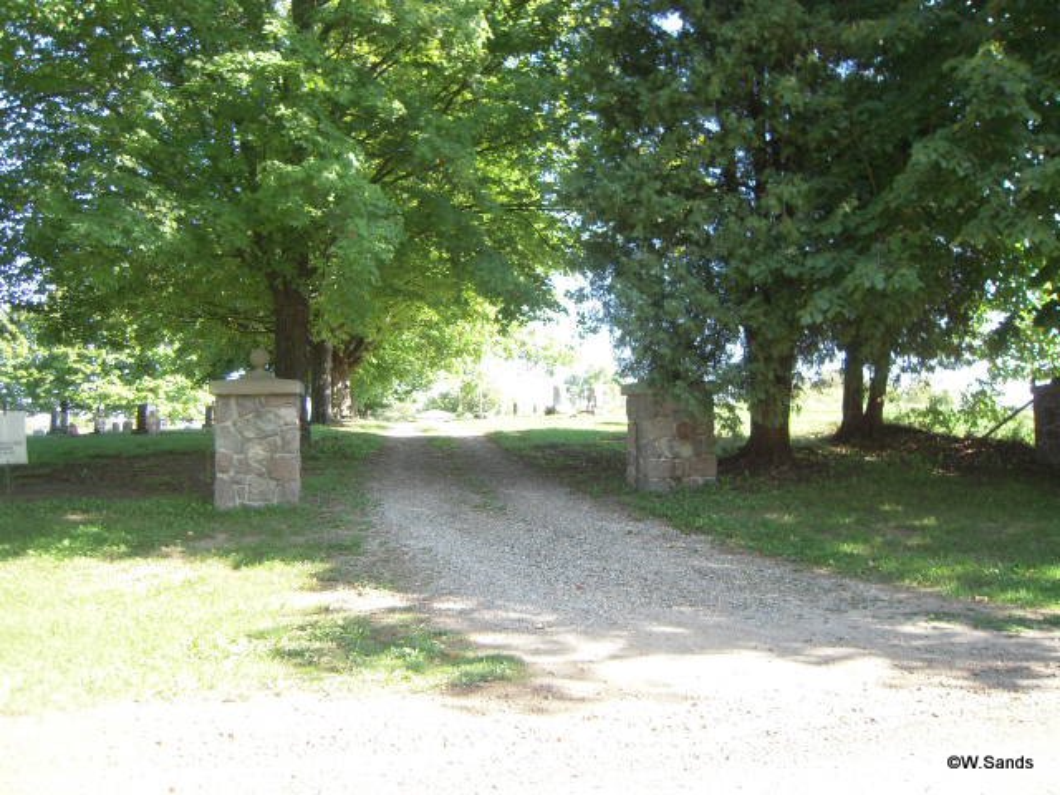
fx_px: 857
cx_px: 530
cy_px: 398
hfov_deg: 63.4
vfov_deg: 49.7
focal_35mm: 28
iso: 100
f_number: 2.7
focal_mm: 5
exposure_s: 1/100
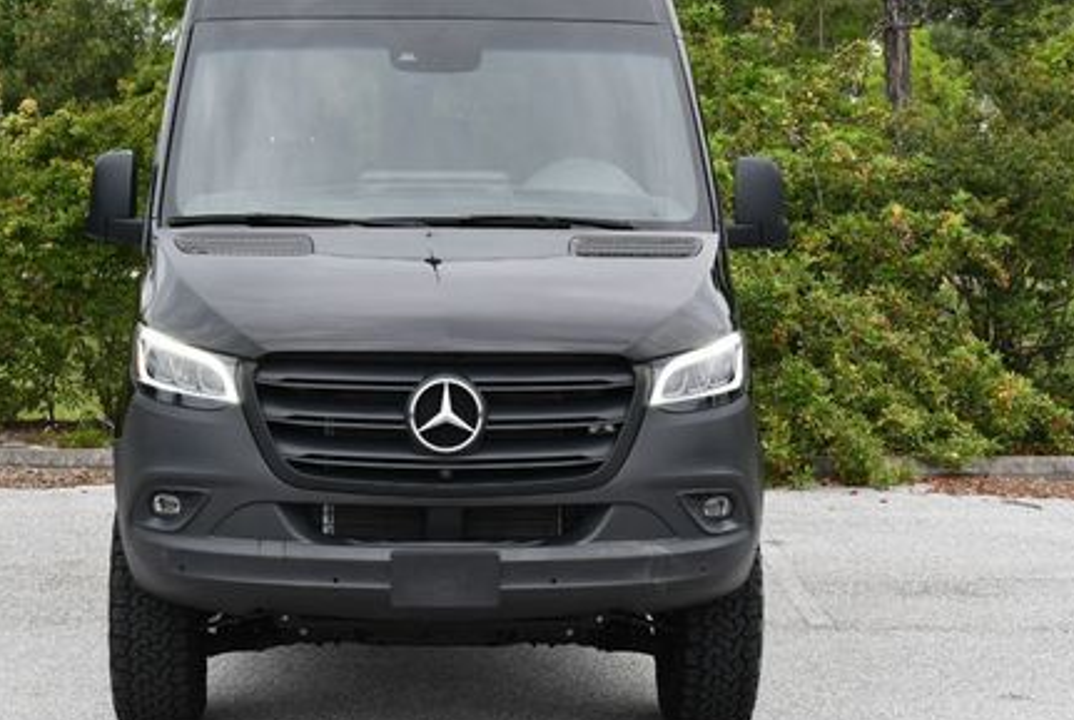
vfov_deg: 15.4
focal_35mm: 89
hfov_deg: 22.8
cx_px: 414
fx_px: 2660
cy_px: 291
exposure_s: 1/250
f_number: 5.6
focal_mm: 30
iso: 320
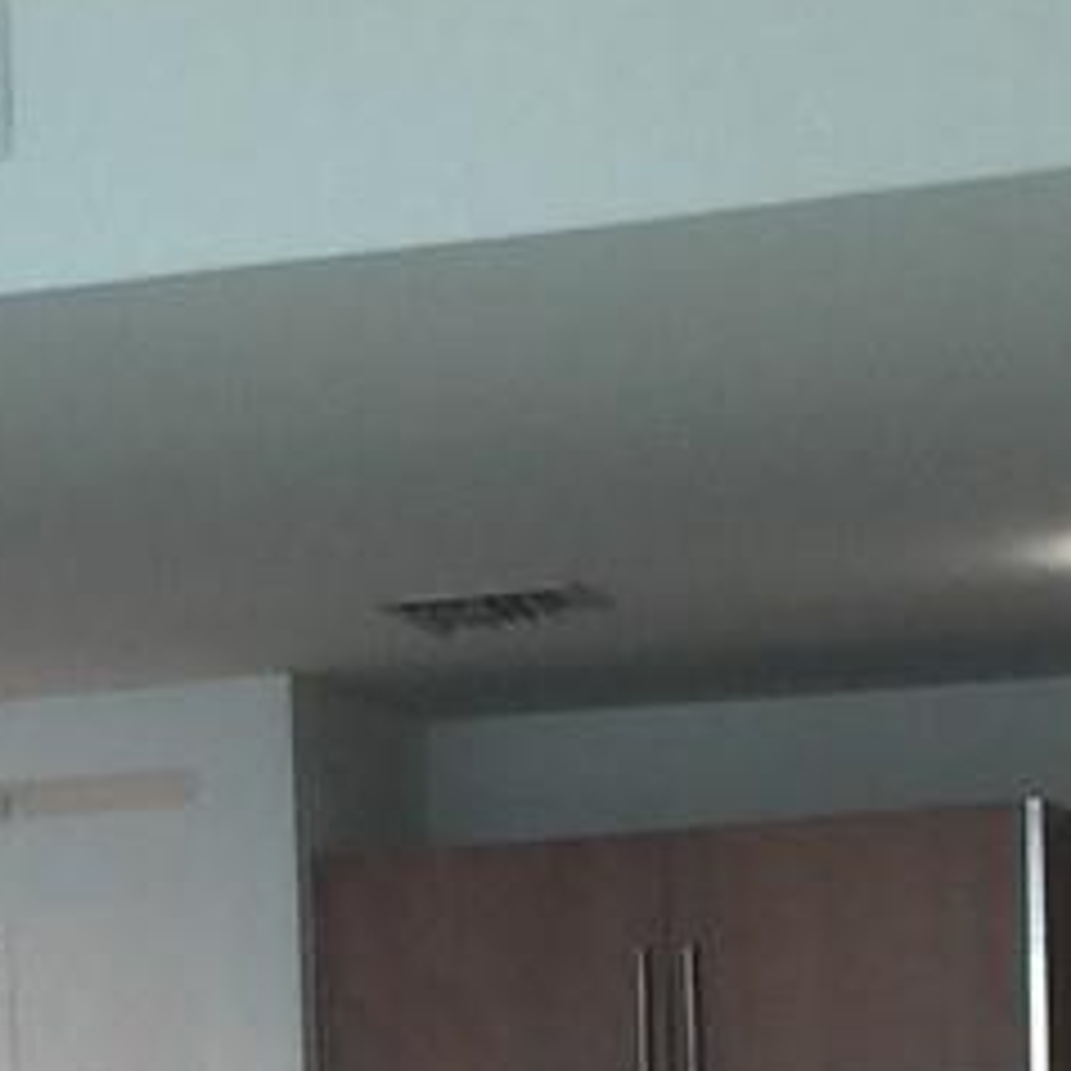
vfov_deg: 9.6
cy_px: 2070
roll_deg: +0.7
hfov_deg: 10.0
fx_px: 6021
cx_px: -248
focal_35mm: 172
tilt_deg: -6.0
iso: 32
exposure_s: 1/40
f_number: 2.2
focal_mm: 4.15
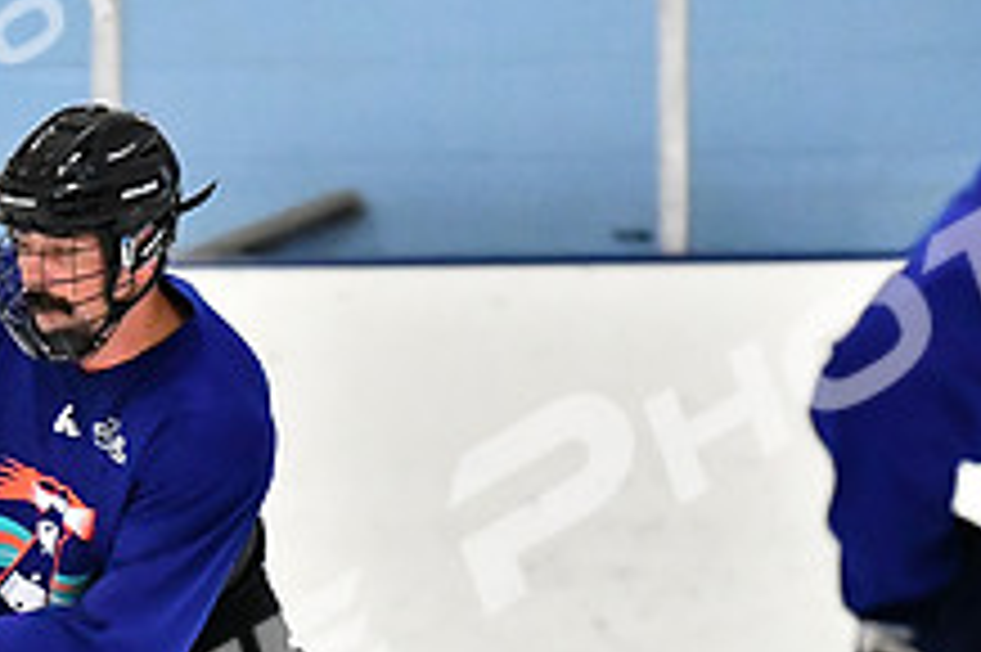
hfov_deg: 4.0
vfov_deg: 2.6
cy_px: 681
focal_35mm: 519
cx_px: 202
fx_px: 14132
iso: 8000
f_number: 2.8
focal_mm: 130
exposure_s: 1/1600
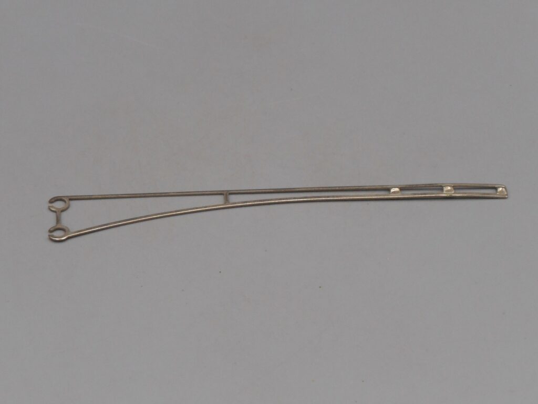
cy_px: 202
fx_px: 1632
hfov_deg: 18.7
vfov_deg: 14.1
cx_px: 269
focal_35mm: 105
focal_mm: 18.8
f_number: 5.1
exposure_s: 1/250
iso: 220
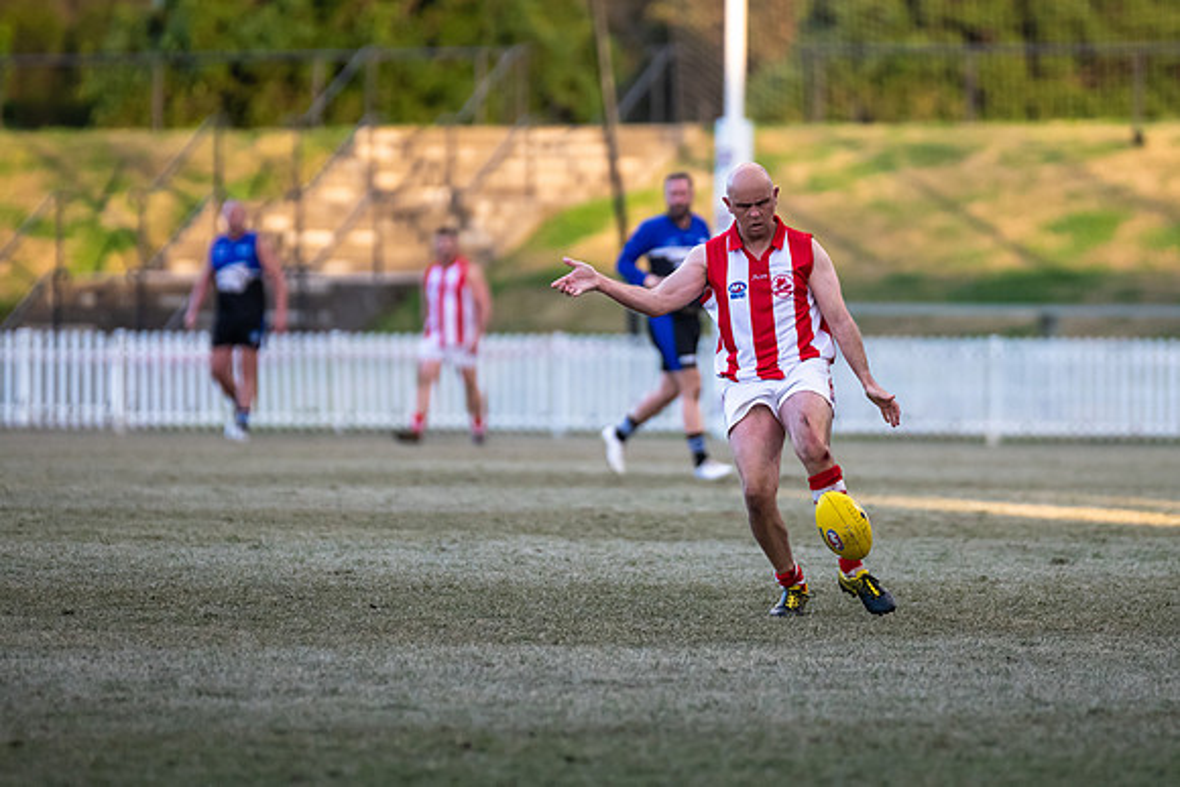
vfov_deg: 3.5
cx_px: 715
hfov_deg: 5.3
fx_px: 12866
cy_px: 325
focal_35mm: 392
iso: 1100
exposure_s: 1/1600
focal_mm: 250
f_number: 2.8
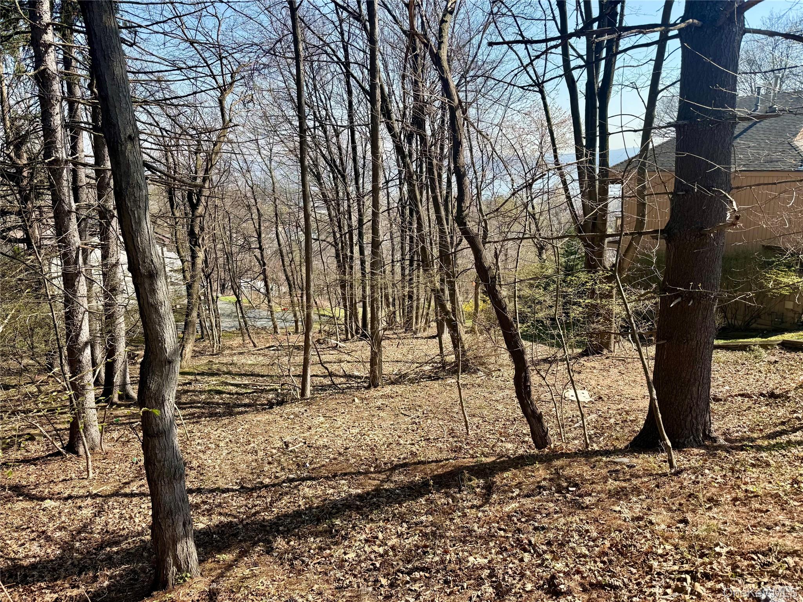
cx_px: 402
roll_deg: -0.4
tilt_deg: -12.3
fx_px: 557
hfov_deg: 71.6
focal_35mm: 24
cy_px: 301
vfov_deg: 56.8
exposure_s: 1/1901
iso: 80
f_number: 1.78
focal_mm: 6.76
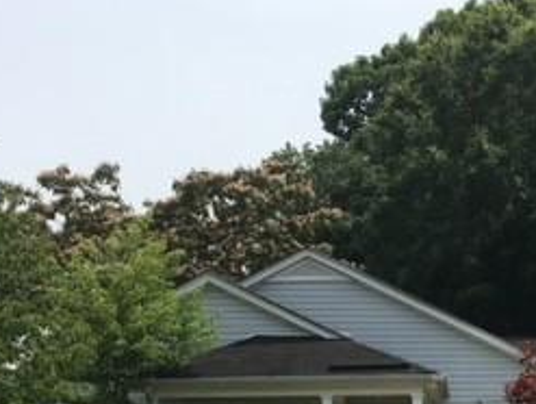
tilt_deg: +1.9
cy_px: 463
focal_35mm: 75
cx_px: 419
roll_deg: -0.4
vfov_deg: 18.8
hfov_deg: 25.6
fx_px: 1163
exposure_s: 1/1972
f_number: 2.2
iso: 25
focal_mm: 4.15
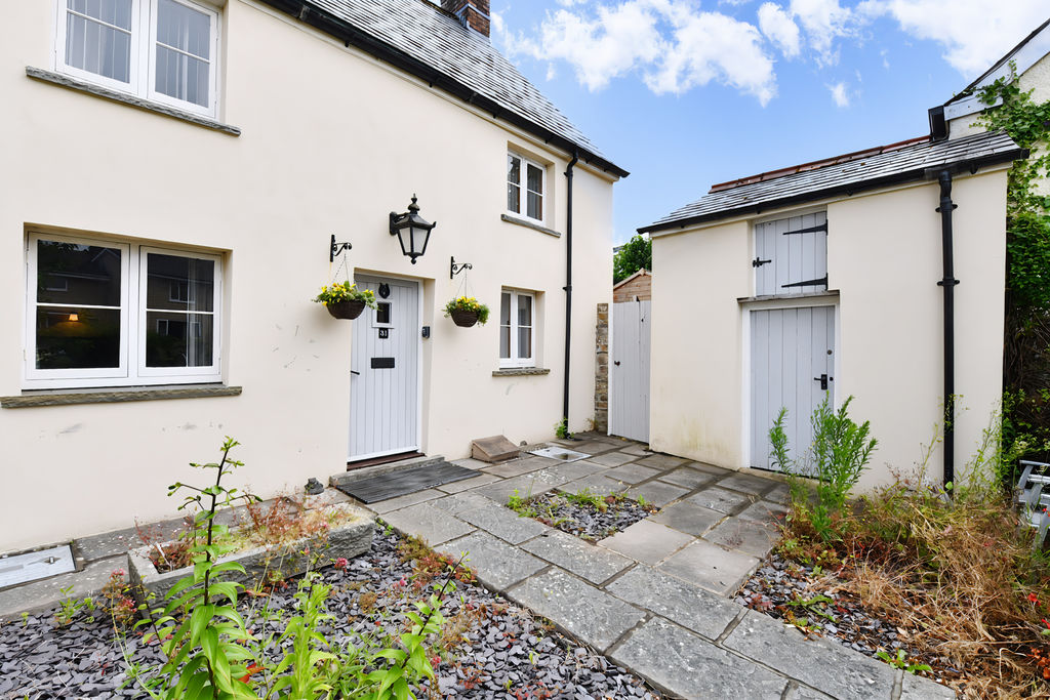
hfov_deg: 96.7
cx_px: 525
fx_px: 467
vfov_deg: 73.8
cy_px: 350
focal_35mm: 16
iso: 250
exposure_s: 1/500
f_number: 11
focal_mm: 16
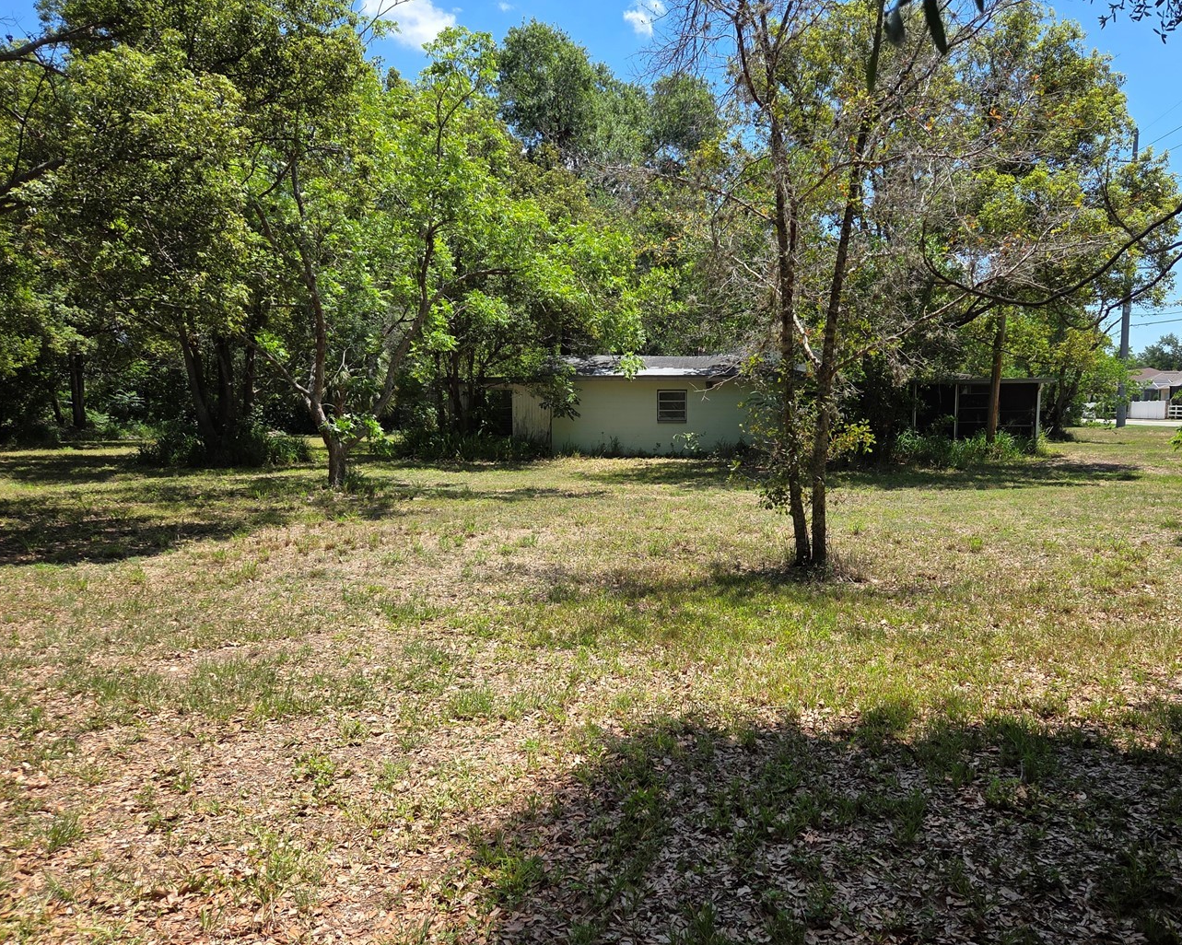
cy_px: 516
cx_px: 679
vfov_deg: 51.5
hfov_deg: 61.9
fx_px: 979
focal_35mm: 28
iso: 80
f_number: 1.8
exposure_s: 1/2752
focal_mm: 5.4
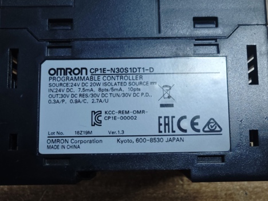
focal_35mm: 41
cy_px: 100
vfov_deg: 35.1
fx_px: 317
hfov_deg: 45.8
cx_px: 134
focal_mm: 2.03
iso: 200
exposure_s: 1/33.3
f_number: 1.8
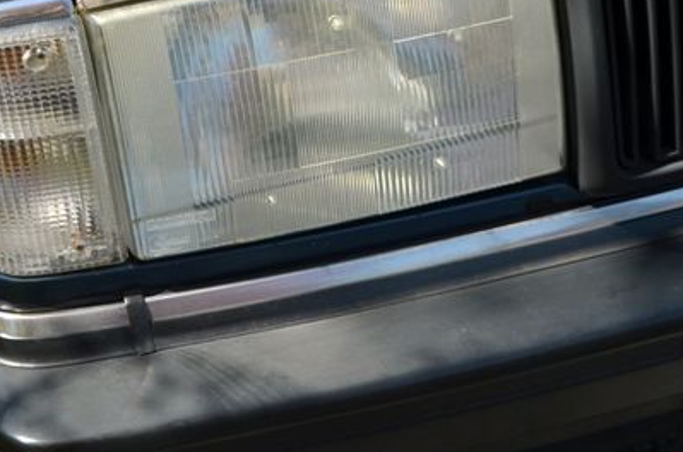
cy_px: 91
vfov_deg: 13.4
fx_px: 1912
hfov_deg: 20.2
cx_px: 236
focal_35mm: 101
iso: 160
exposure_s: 1/250
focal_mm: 42
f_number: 8
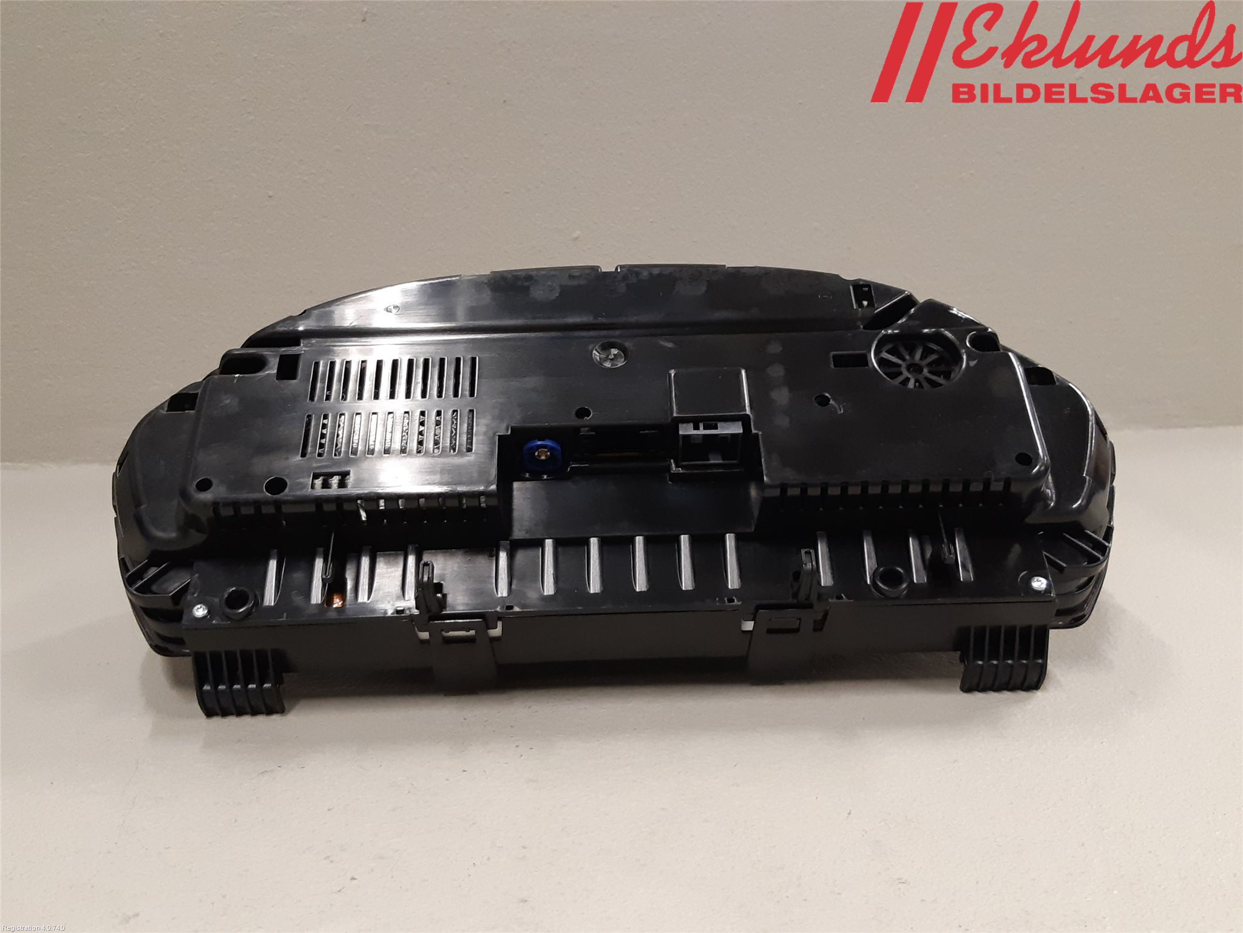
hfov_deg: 67.3
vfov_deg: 53.1
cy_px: 466
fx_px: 934
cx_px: 622
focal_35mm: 26
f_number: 1.7
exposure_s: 1/50
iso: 200
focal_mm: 3.93
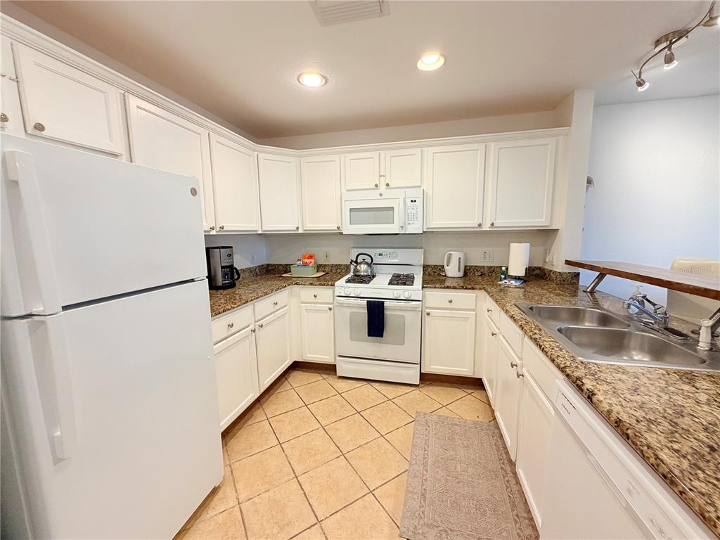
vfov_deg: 85.7
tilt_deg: -6.7
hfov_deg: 102.1
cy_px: 270
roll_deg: +1.3
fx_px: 291
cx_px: 360
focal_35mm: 14
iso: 250
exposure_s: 1/120
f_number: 2.2
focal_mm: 2.22
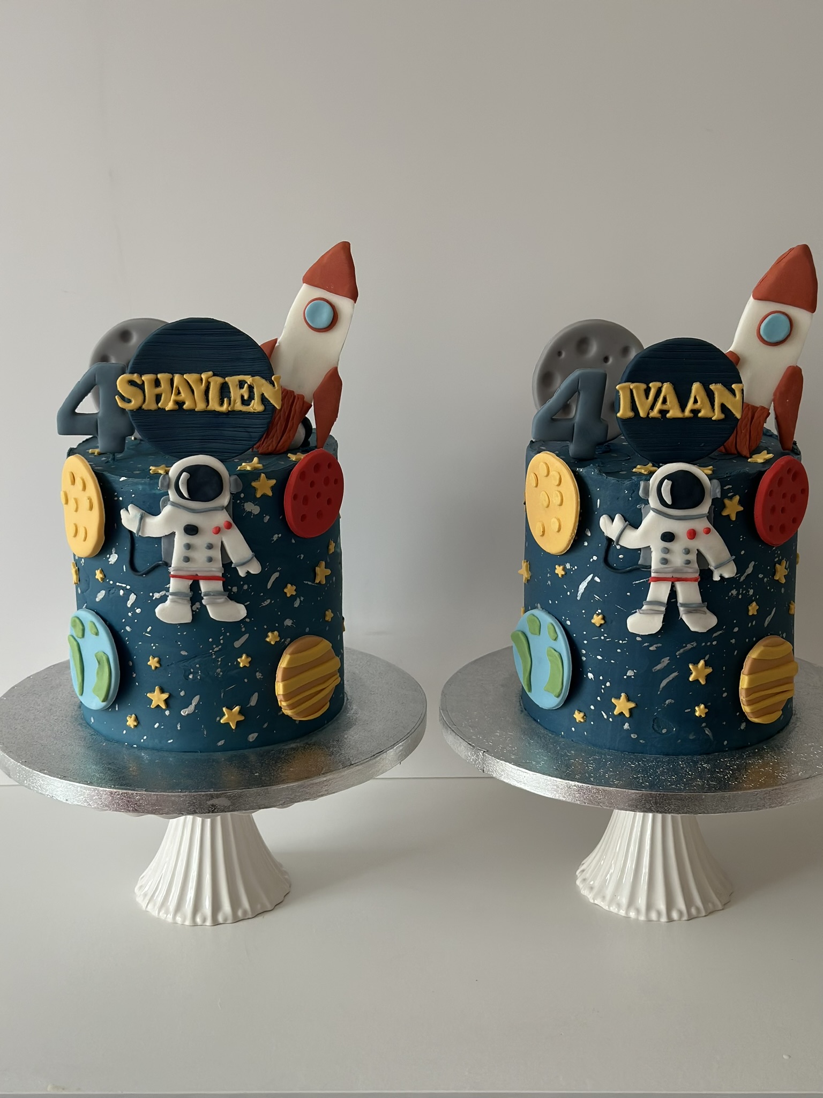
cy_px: 549
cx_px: 412
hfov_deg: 30.3
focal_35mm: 48
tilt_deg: -14.5
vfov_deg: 39.7
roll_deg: +0.5
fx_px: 1522
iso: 125
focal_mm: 6.86
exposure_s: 1/50
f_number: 1.78
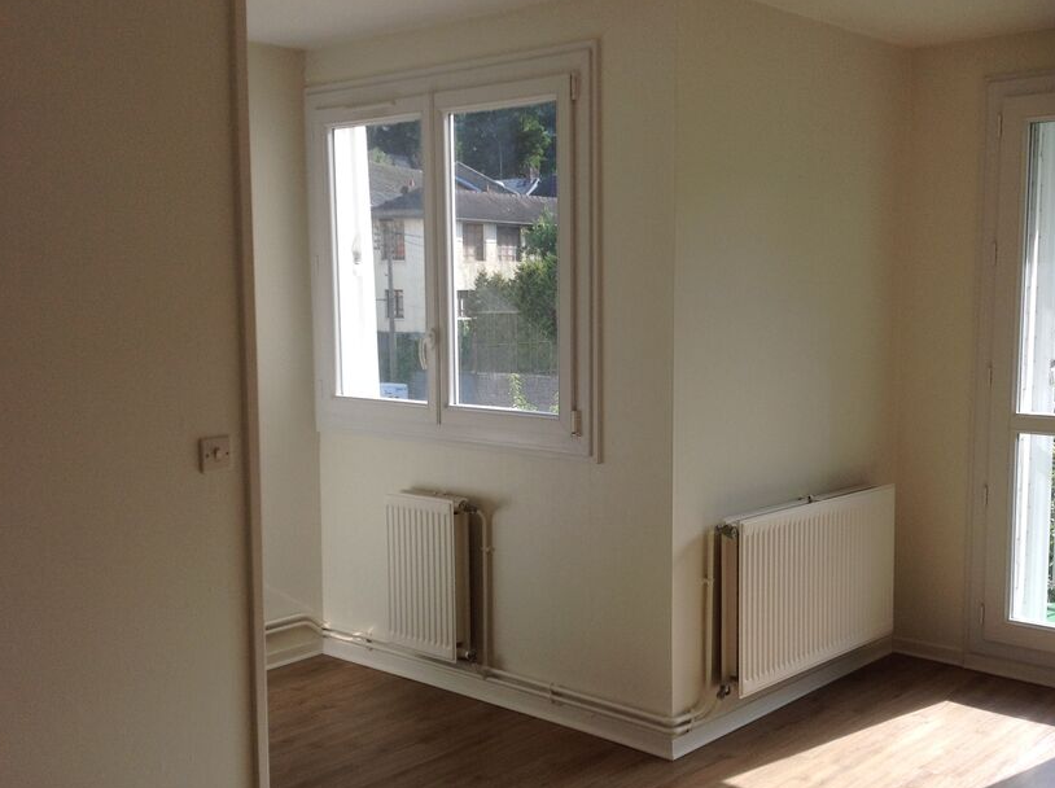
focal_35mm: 43
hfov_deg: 43.7
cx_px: 627
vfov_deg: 33.5
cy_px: 428
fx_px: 1309
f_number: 2.4
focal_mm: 4.28
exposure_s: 1/593
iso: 50
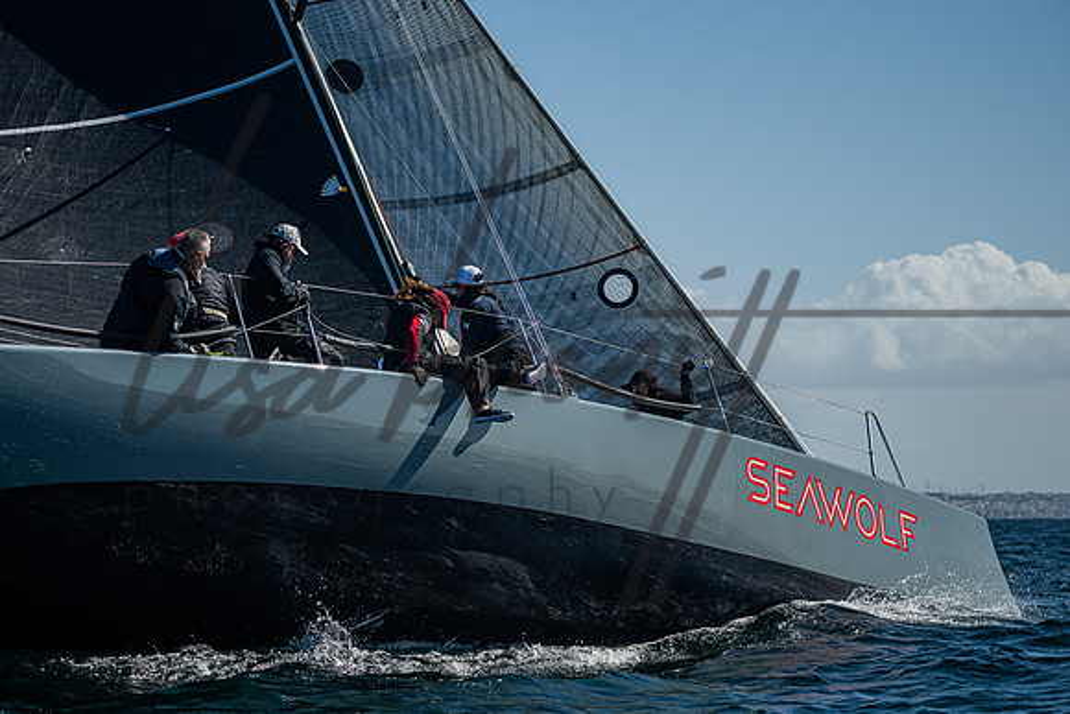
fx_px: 3960
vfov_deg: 10.3
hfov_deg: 15.4
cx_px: 535
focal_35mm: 133
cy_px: 321
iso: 400
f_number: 4.5
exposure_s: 1/6400
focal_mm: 120
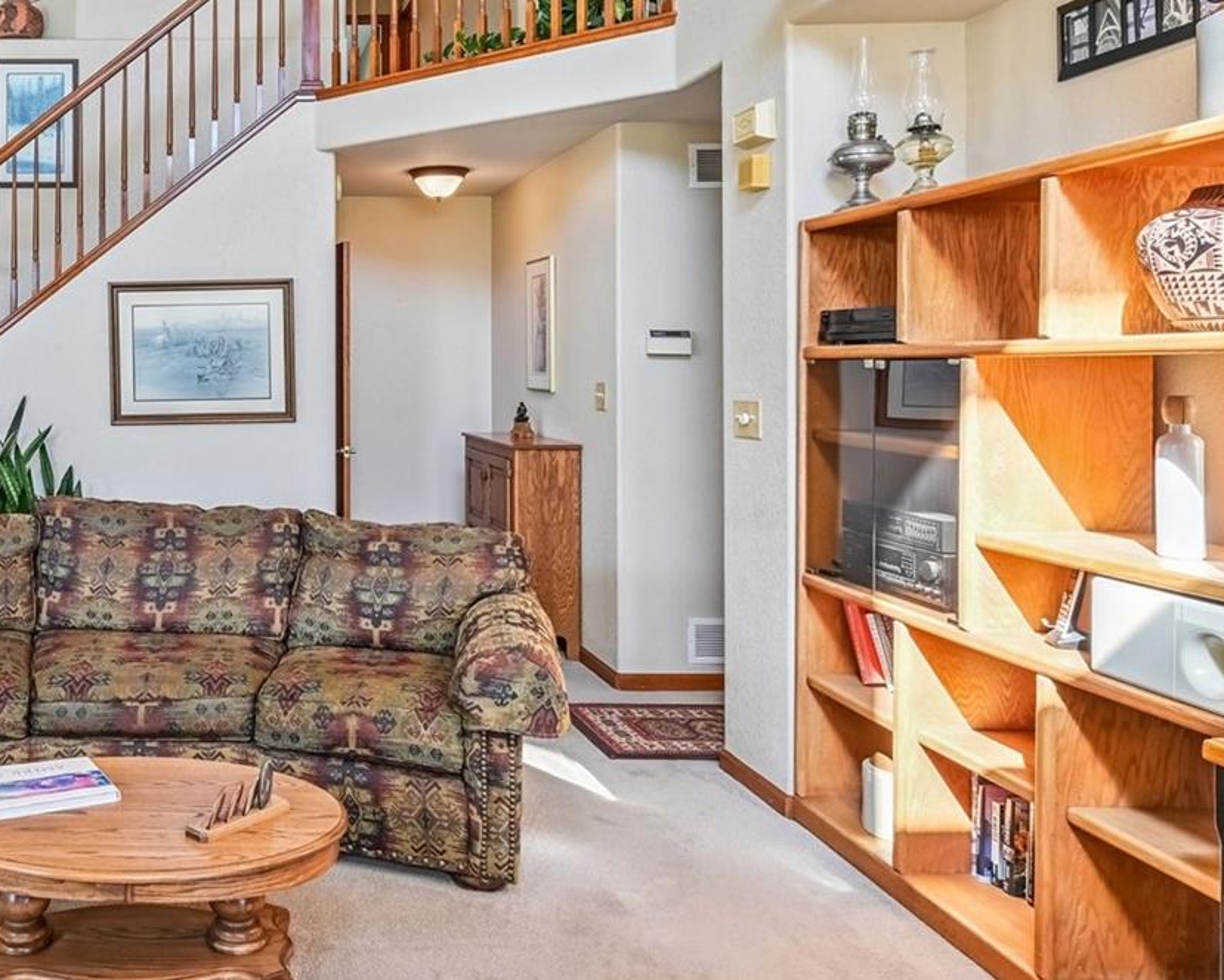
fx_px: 1084
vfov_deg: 48.2
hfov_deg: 53.2
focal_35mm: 30
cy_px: 362
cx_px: 171
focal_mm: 16.5
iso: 400
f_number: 10
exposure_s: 1/20
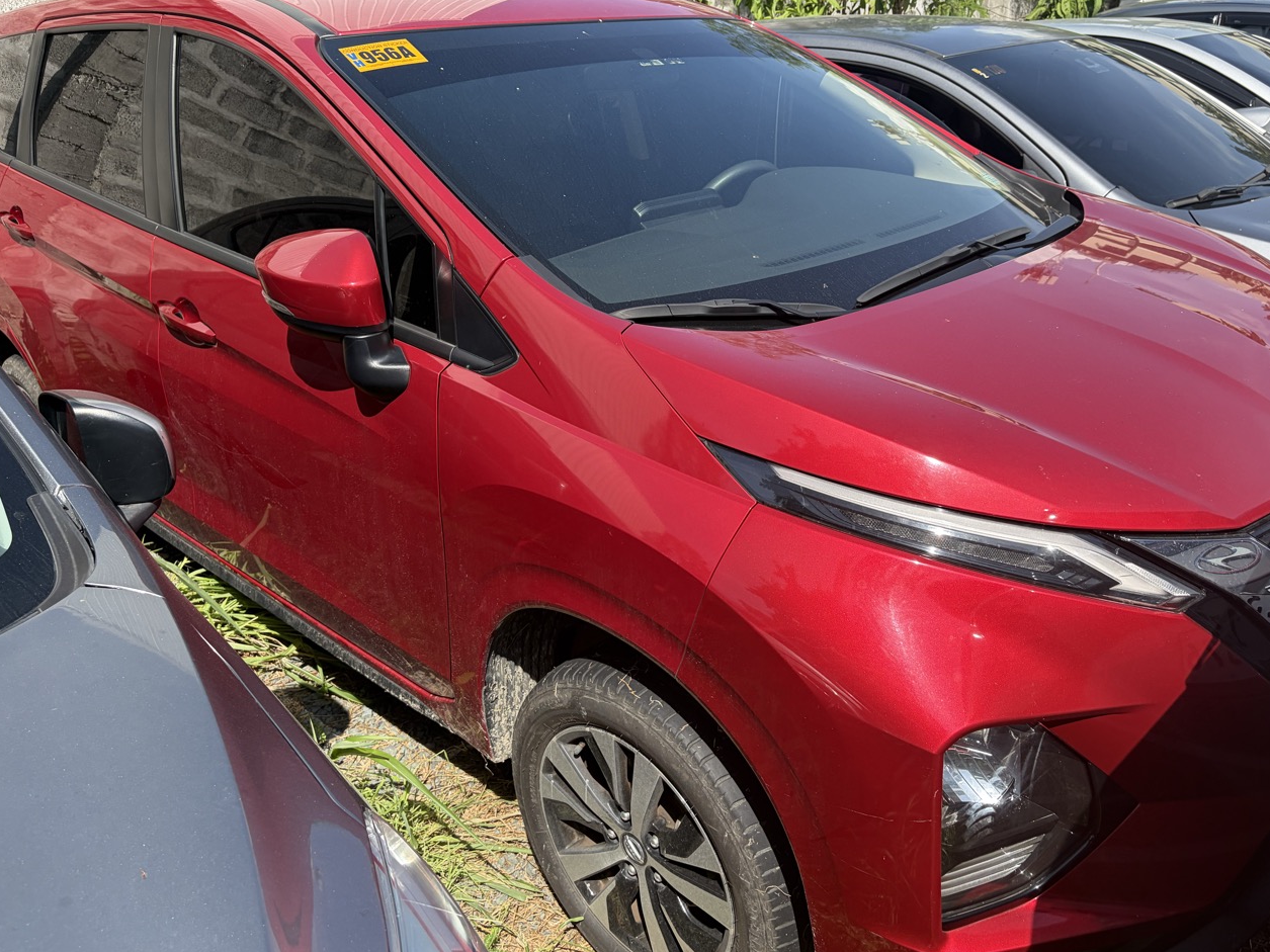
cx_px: 698
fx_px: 1064
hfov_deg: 61.5
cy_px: 449
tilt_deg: -22.9
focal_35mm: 29
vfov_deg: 48.2
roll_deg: +2.4
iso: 64
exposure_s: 1/2075
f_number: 1.6
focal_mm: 5.96
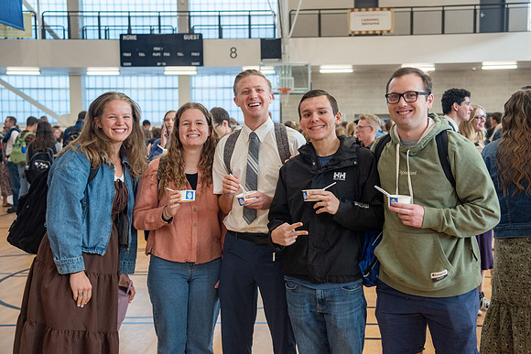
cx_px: 292
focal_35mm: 51
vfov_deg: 26.7
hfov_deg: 39.2
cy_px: 159
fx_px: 746
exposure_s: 1/200
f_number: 4
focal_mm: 46
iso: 1250
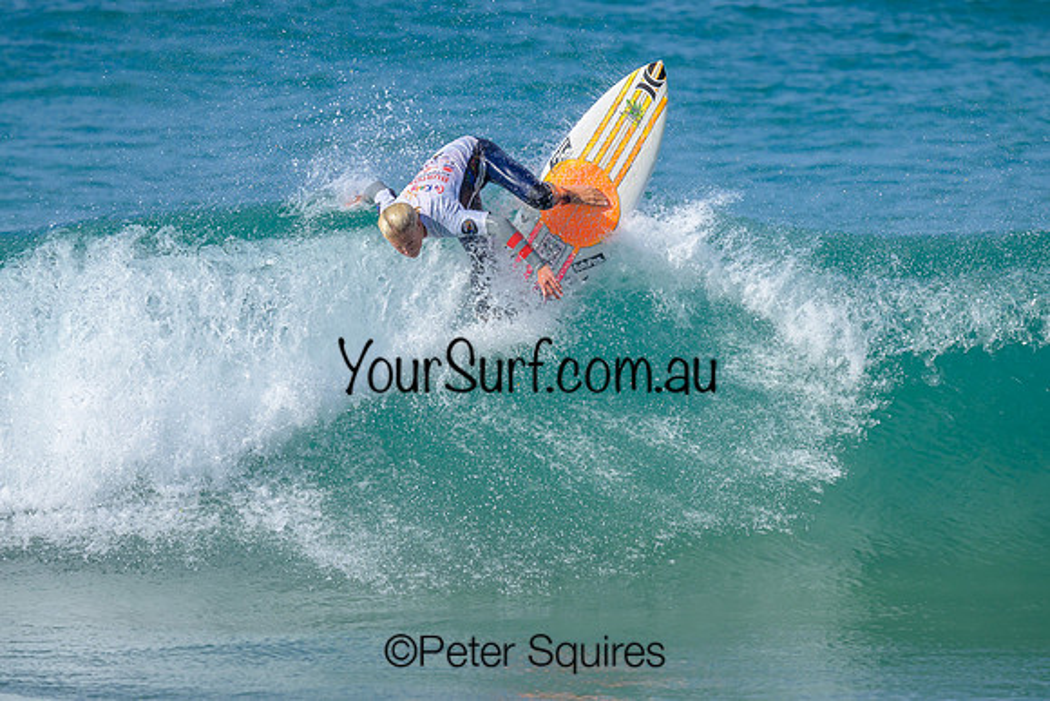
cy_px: 289
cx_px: 527
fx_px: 32043
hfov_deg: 1.9
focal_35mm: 1098
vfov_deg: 1.3
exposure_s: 1/2000
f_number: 6.3
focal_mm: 800
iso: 320
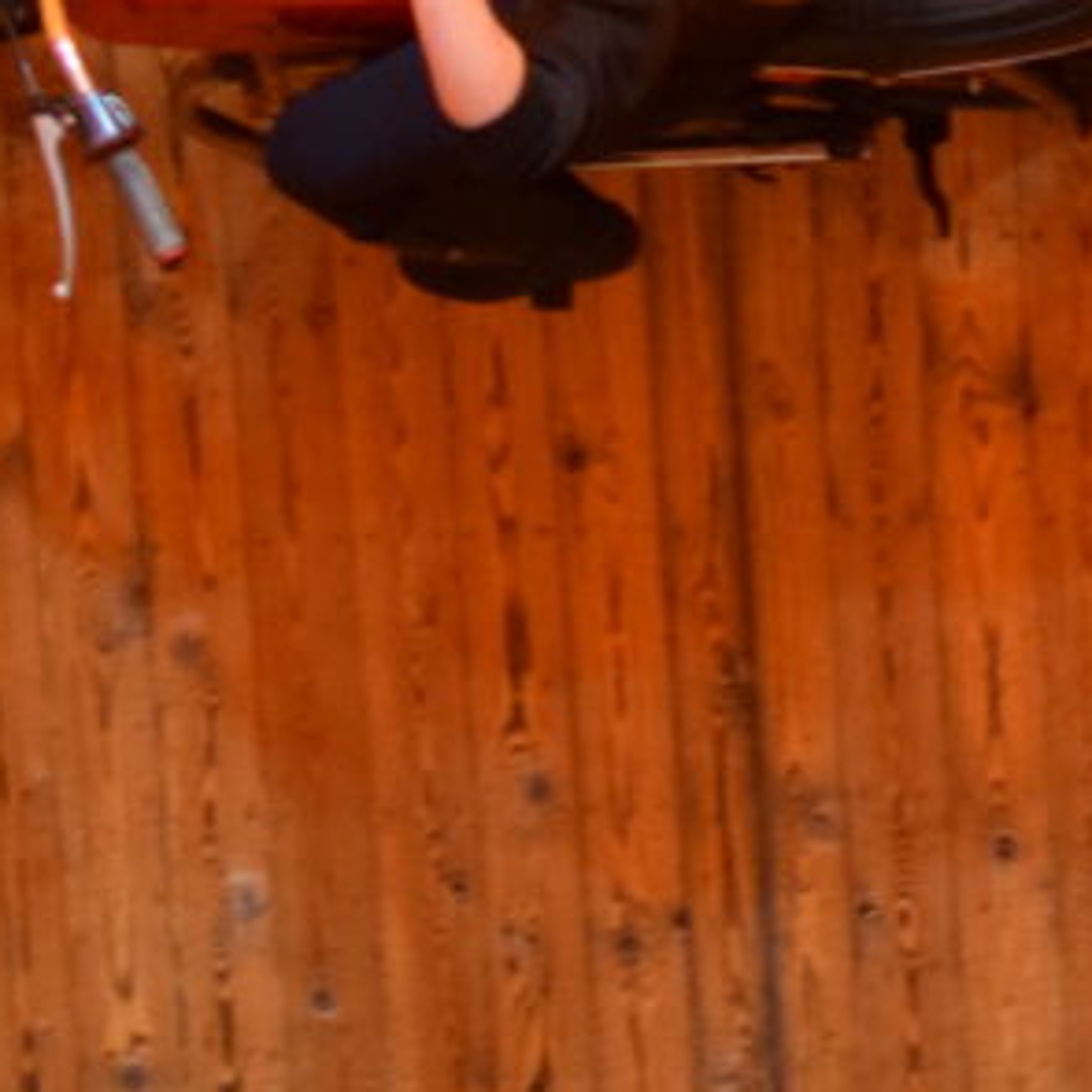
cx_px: 1521
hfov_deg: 7.9
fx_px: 7783
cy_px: -296
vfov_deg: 7.9
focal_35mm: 218
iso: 1800
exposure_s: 1/500
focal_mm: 35
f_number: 2
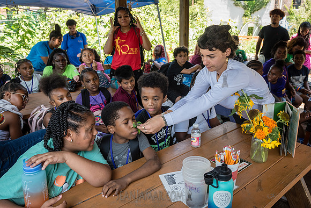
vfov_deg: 41.8
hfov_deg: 59.7
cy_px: 91
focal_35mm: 31
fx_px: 271
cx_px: 167
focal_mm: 27
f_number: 4
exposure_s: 1/250
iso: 500
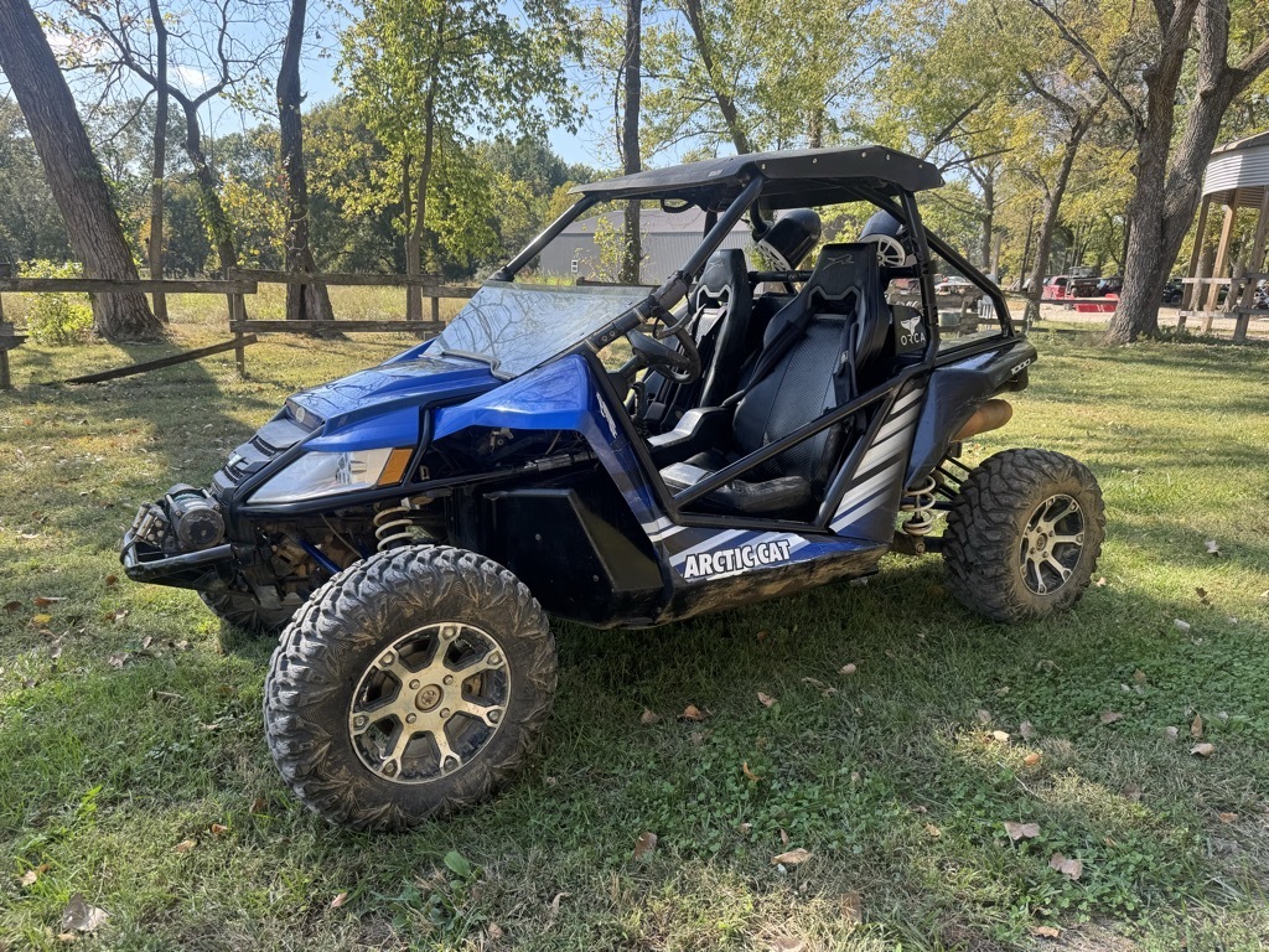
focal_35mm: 24
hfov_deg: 71.6
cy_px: 476
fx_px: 880
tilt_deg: -13.5
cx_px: 634
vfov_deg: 56.8
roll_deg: -3.5
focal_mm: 6.76
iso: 80
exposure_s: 1/723
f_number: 1.78
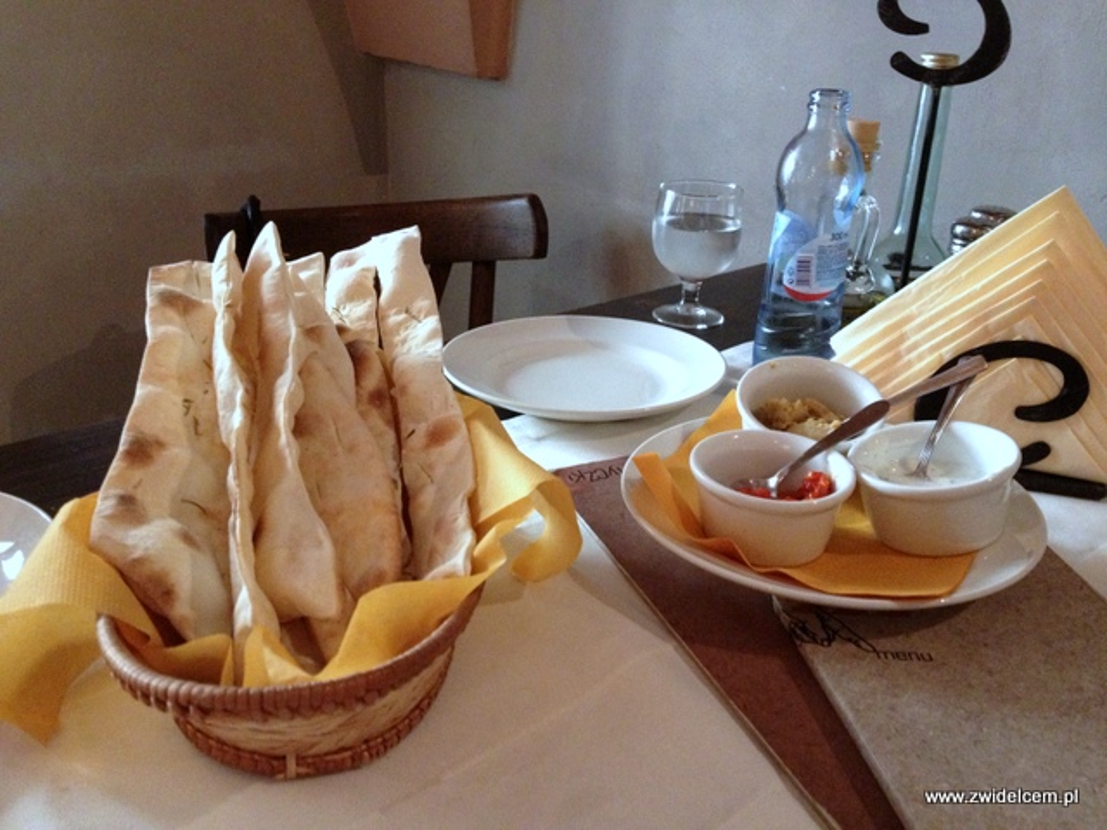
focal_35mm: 35
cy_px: 415
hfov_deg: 52.6
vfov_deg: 40.7
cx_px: 554
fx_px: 1119
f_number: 2.4
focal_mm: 4.28
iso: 400
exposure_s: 1/17
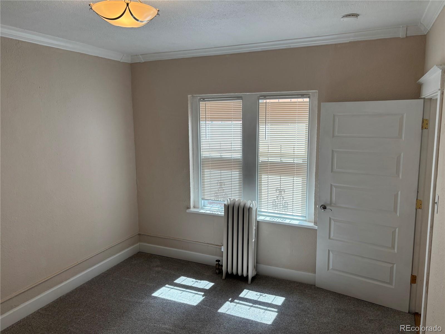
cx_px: 222
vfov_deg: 53.1
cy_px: 167
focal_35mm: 26
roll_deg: +0.3
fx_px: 334
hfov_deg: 67.3
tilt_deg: -9.1
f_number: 1.6
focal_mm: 5.96
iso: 50
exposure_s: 1/164
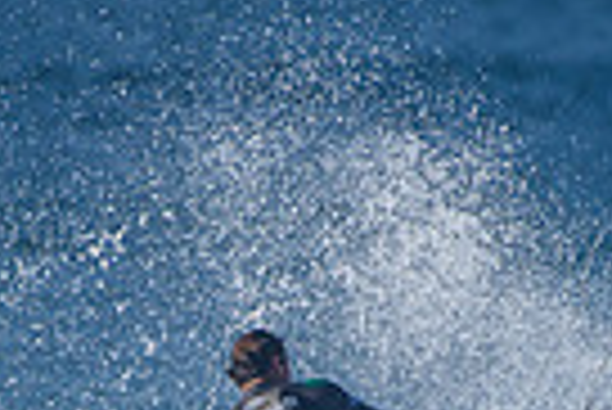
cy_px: 638
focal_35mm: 2194
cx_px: 279
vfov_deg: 0.6
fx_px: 37337
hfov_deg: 0.9
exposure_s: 1/2000
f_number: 5.6
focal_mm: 500
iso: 220
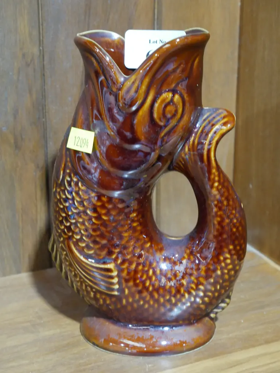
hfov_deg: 22.9
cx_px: 140
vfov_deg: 30.3
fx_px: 690
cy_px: 186
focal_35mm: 64
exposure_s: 1/40
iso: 3200
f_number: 7.1
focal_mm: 32
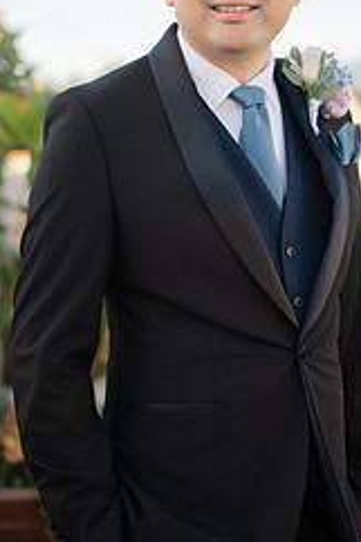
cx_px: 226
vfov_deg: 21.9
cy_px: 224
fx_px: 1401
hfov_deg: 14.7
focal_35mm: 93
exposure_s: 1/640
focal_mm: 50
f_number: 1.8
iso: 64
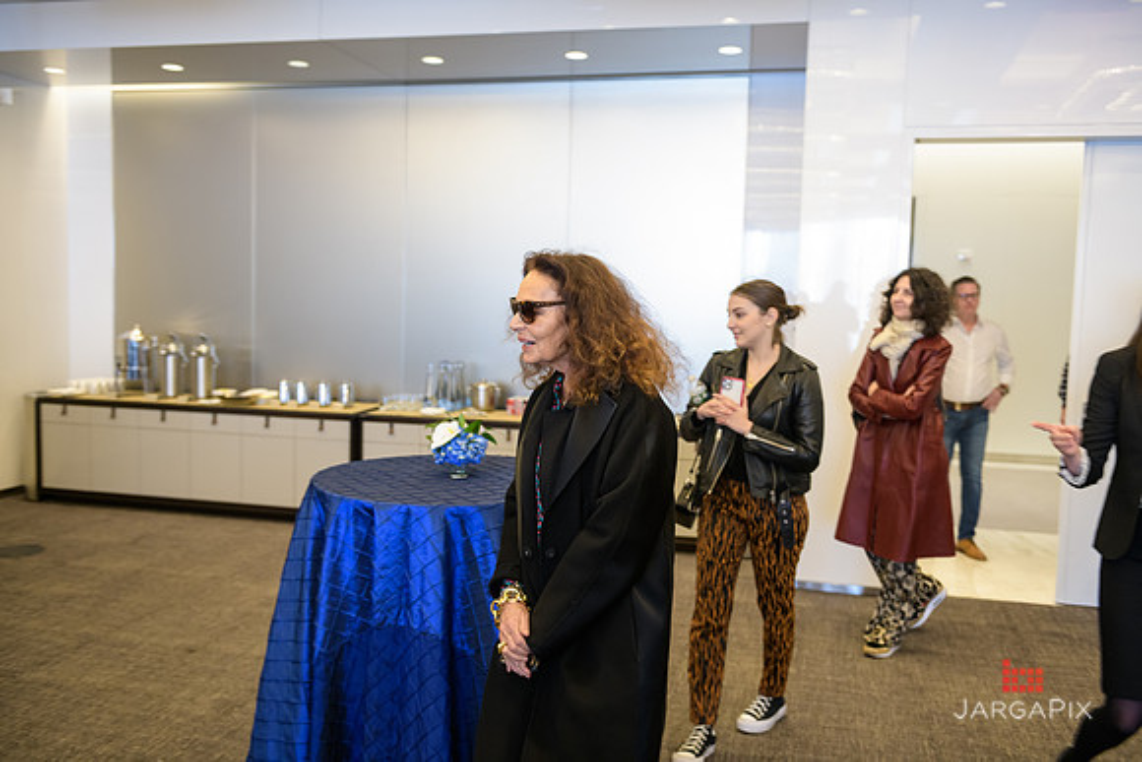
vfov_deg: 38.9
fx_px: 1079
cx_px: 571
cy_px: 381
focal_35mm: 34
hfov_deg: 55.8
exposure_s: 1/125
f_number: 3.2
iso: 1600
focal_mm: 34
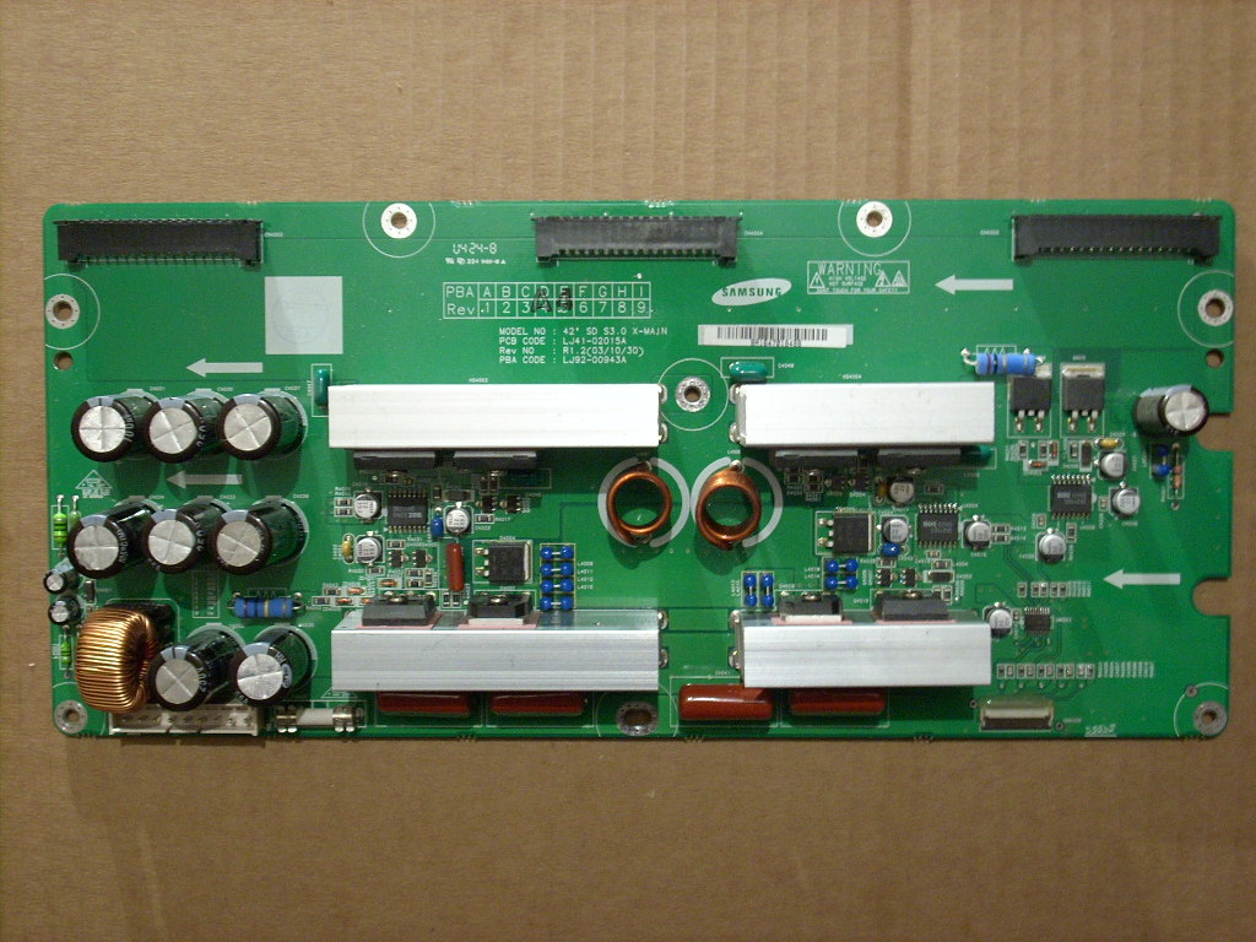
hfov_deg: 35.5
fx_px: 1959
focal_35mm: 54
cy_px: 471
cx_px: 628
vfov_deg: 27.0
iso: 200
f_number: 3.4
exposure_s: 1/9.5
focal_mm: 9
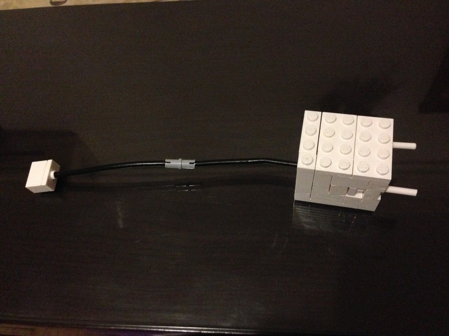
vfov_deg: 42.9
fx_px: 428
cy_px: 168
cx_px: 224
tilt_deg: -60.1
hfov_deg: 55.4
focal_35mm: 33
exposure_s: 1/15
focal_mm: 4.12
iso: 800
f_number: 2.4
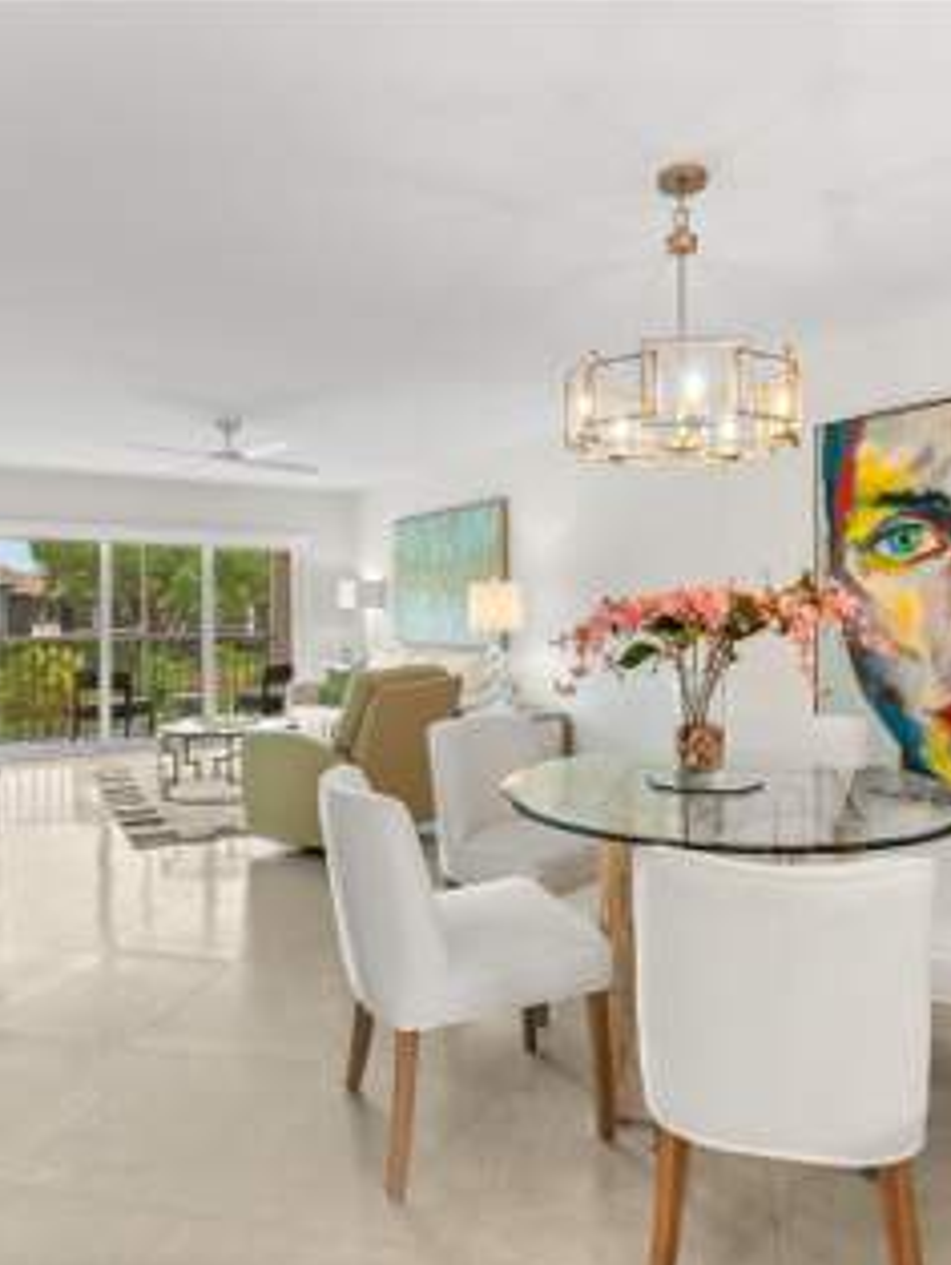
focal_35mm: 22
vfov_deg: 76.3
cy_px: 637
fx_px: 805
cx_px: 512
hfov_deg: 61.1
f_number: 5.6
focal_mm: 10
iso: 200
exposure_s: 1/10
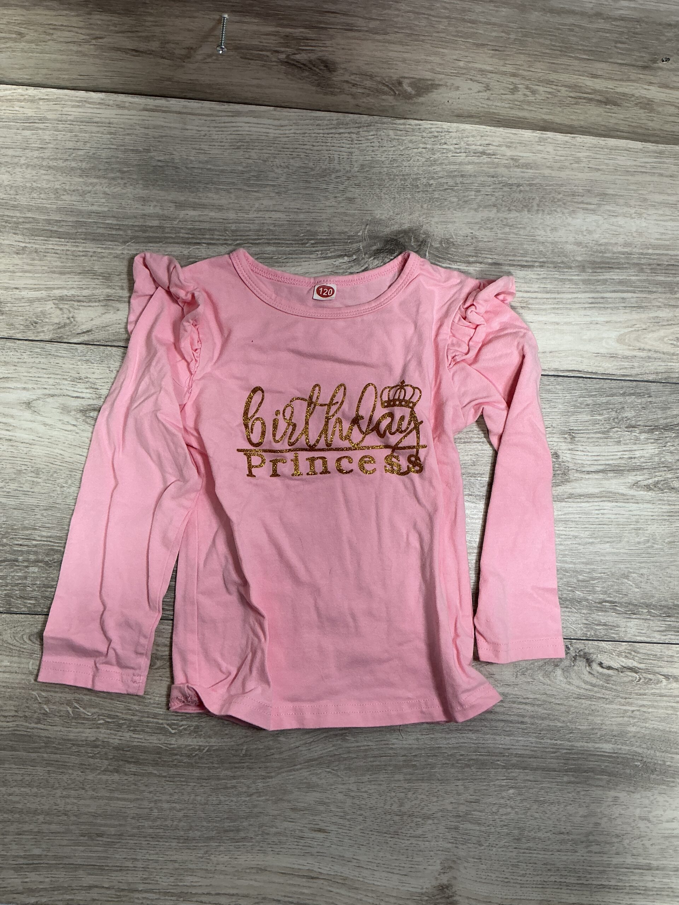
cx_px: 340
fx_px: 758
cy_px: 452
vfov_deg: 61.7
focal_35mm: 29
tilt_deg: -83.6
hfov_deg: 48.2
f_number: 1.8
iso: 50
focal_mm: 3
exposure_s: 1/60
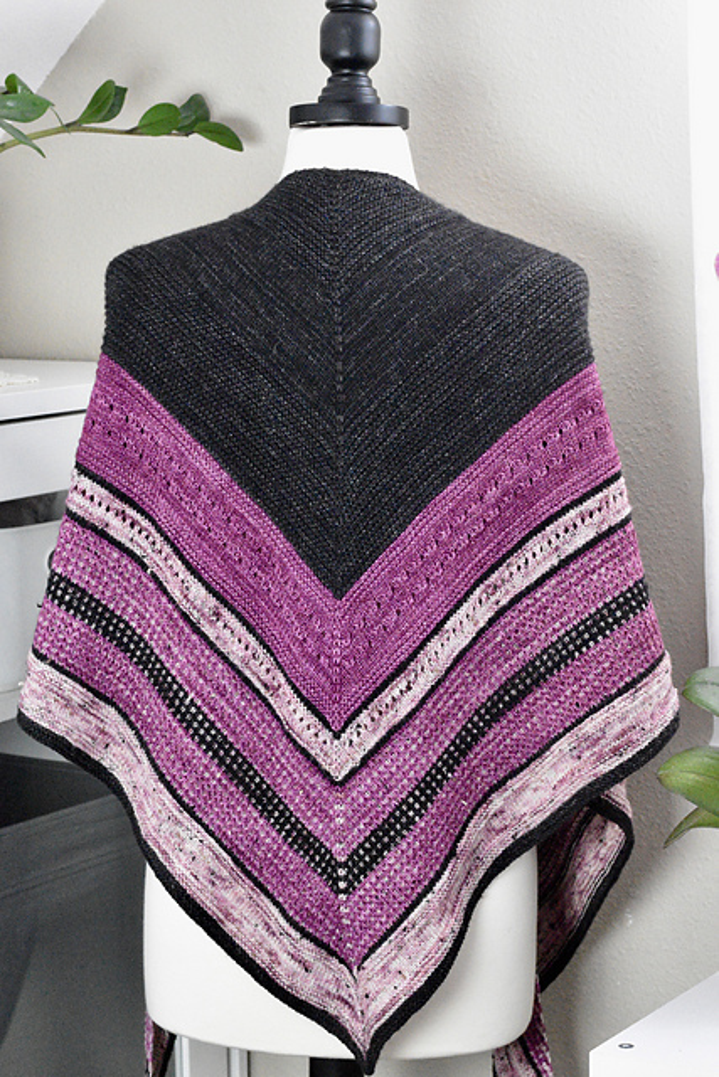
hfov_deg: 18.2
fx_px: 2245
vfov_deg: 27.0
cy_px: 538
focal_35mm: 75
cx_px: 360
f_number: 7.1
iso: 11400
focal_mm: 50
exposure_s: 1/100
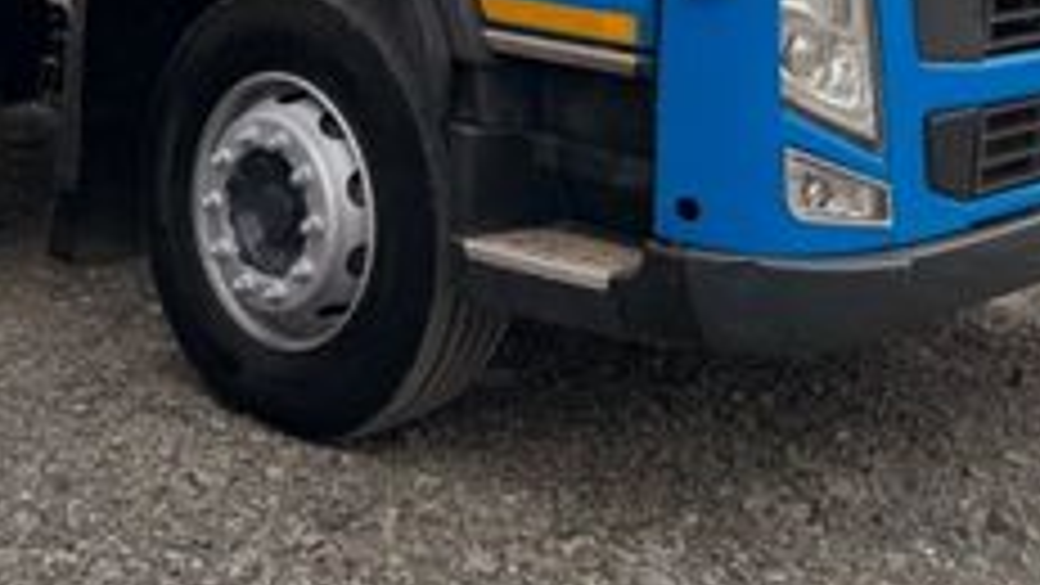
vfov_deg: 16.1
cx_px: 432
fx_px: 1875
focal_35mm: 68
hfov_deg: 30.9
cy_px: -320
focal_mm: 6.76
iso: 80
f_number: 1.78
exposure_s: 1/2703
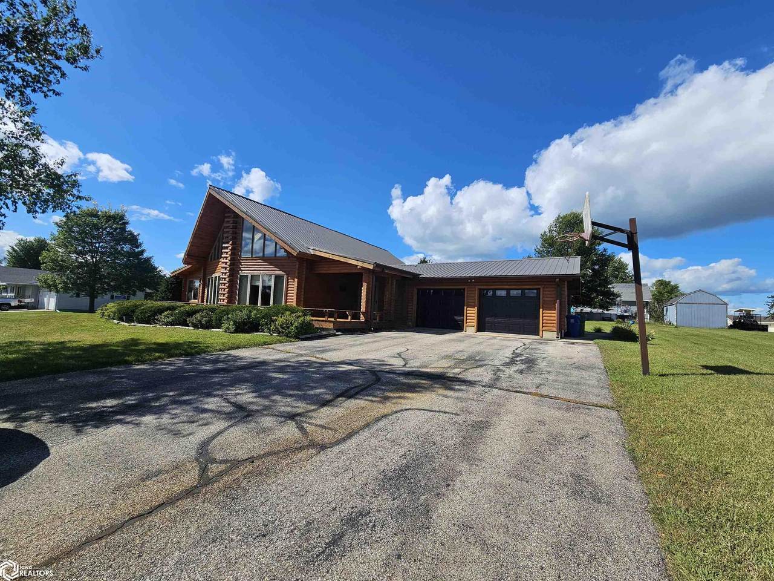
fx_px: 291
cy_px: 290
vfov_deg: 89.9
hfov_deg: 106.2
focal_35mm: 13
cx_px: 387
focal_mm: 2.2
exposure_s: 1/3220
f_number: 2.2
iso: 50
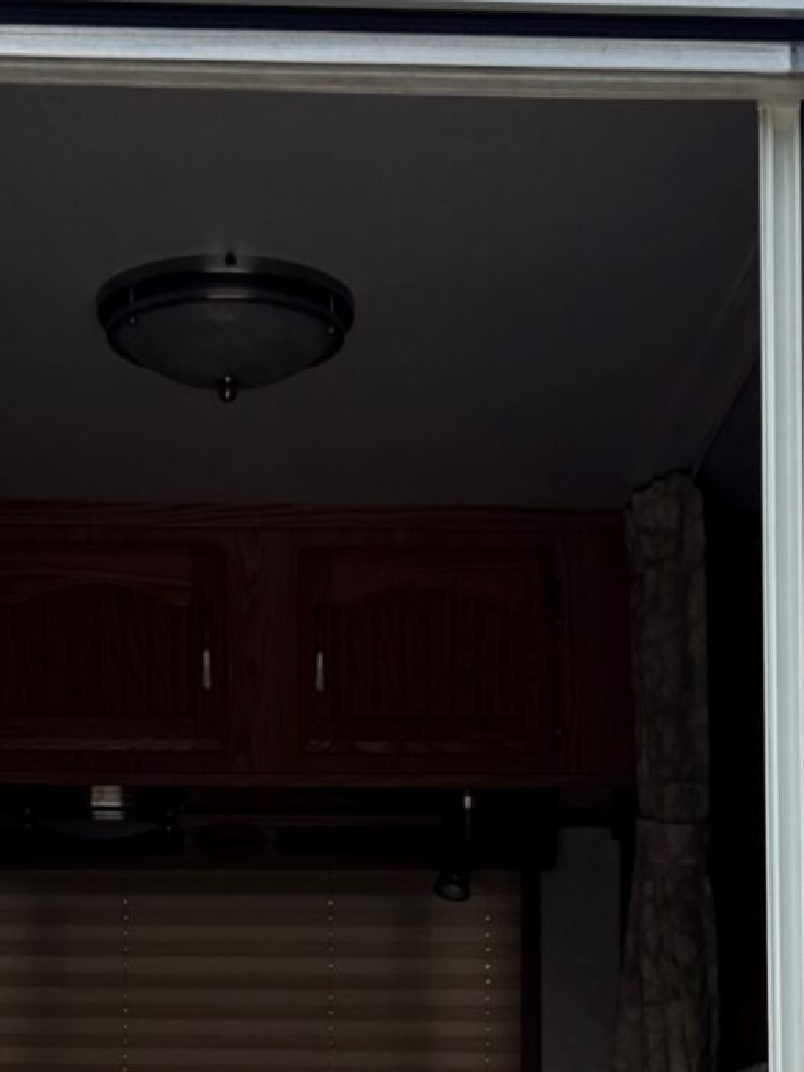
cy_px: 1116
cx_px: 388
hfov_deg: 16.4
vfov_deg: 20.9
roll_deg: -1.0
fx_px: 2788
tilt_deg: +3.4
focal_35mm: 90
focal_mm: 6.76
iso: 80
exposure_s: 1/2331
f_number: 1.78
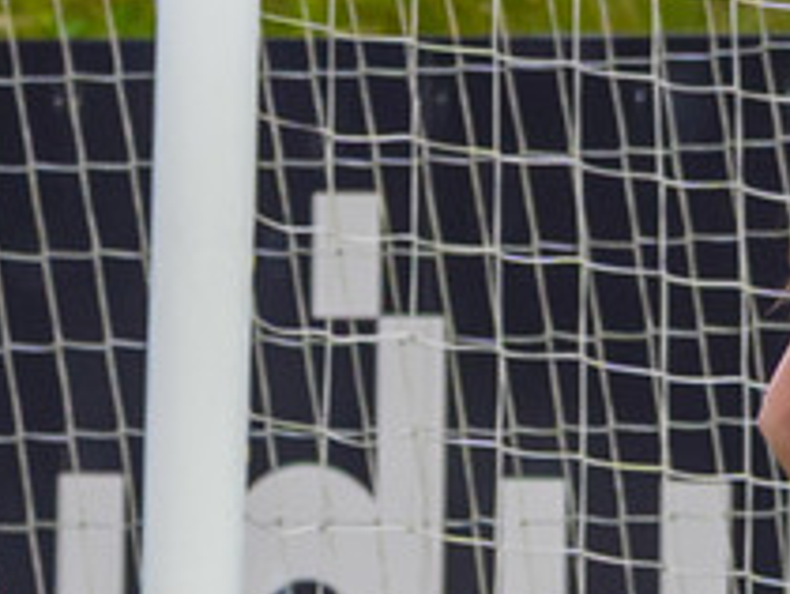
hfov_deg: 1.3
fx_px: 35688
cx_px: 146
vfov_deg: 1.0
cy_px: 682
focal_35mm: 1562
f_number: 6.3
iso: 1100
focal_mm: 180
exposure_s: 1/1000
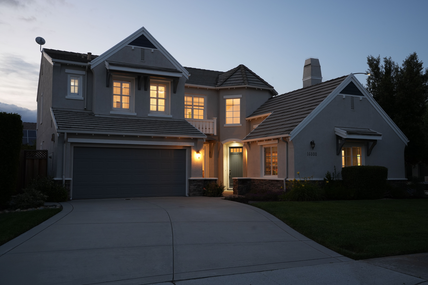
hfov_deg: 54.4
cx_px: 214
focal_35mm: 35
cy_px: 142
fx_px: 416
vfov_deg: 37.9
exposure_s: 1/1.6
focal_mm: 35
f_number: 8
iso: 400
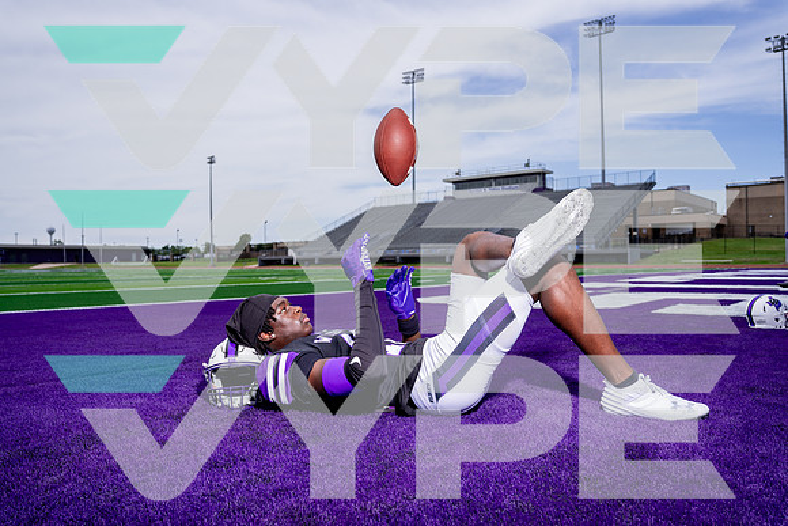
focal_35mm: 27
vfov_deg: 47.8
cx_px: 394
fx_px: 593
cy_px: 263
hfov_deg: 67.2
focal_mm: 26
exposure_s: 1/1250
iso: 100
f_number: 4
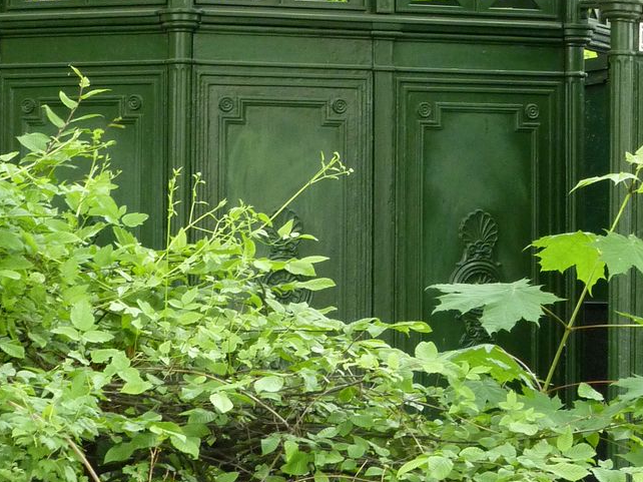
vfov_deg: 8.8
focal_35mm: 167
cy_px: 21
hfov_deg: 11.8
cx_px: 306
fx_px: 3101
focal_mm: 11
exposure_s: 1/40
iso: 250
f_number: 4.1
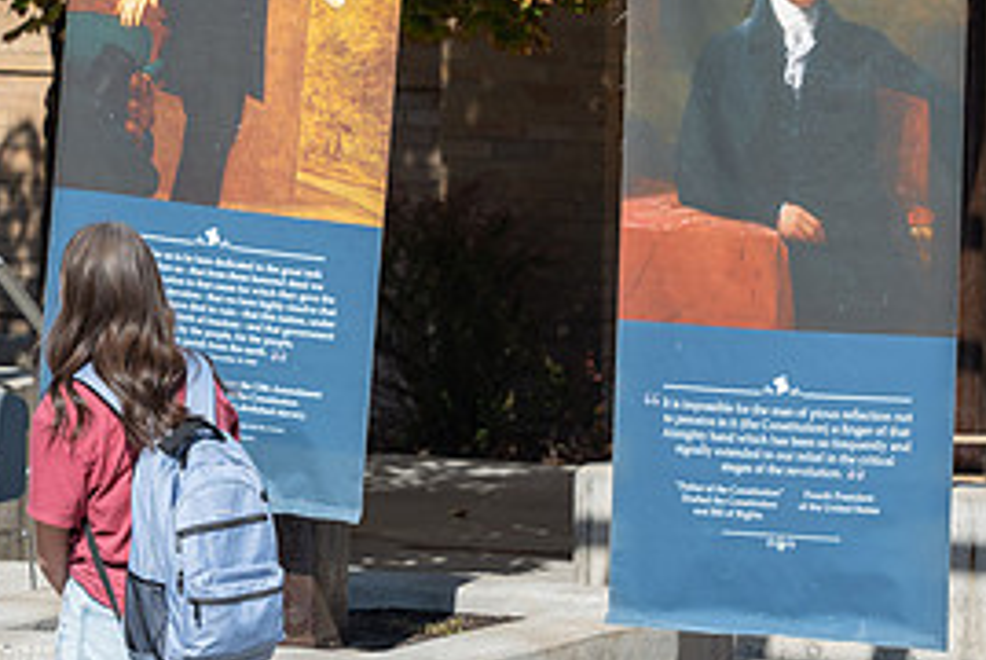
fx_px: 10062
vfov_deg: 3.8
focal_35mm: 367
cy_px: 408
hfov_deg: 5.6
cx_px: 177
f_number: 6.3
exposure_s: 1/800
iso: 160
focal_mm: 135
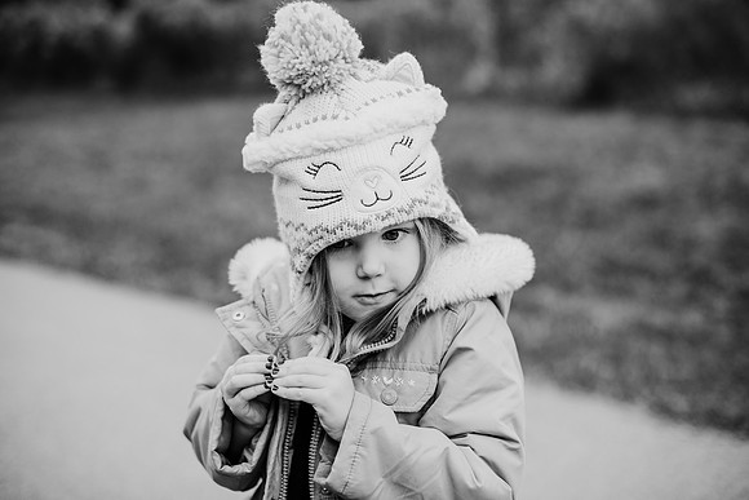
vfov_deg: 27.0
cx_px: 374
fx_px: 1040
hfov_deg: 39.6
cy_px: 250
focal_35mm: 50
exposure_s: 1/800
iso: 320
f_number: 2.2
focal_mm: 50
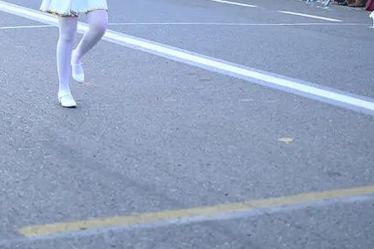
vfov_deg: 12.3
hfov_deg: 18.6
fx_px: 1132
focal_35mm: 109
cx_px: 73
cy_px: -48
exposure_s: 1/250
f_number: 1.8
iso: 560
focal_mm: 35
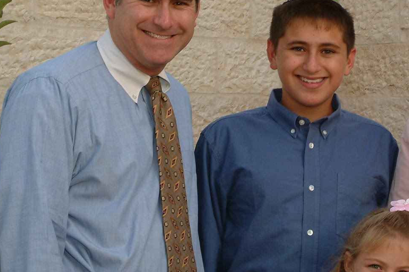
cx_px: 402
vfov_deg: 11.6
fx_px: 1342
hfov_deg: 17.0
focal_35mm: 118
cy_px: 152
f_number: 9.5
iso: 200
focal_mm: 33
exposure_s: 1/60
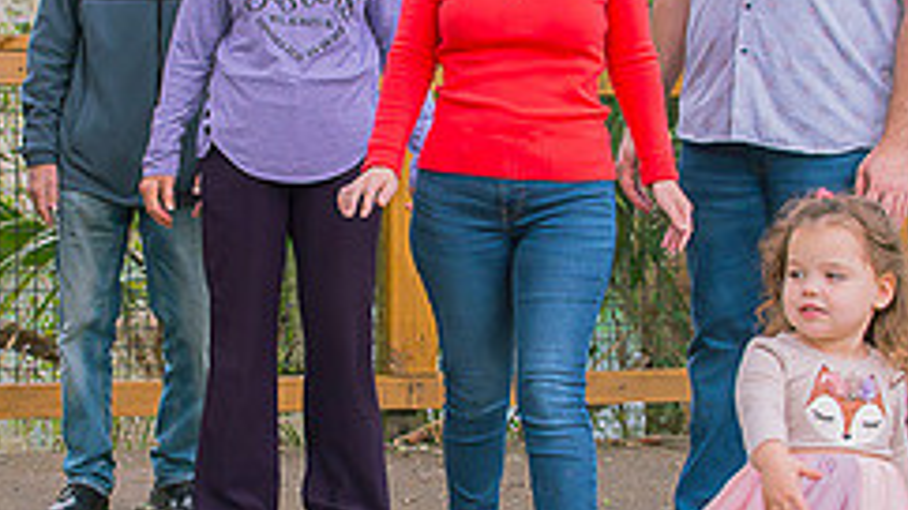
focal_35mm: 134
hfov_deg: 16.0
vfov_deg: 9.0
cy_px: 283
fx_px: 3226
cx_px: 286
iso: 200
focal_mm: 35
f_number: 5
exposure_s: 1/250
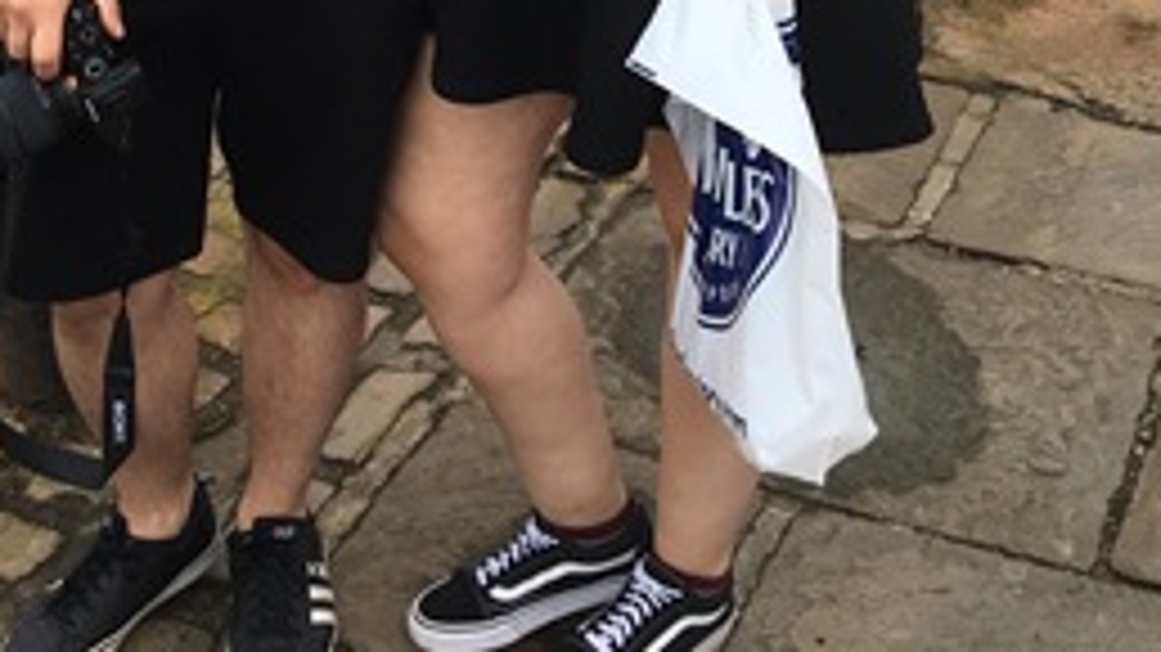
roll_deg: -2.2
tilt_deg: -16.4
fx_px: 2278
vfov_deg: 15.2
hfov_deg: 28.6
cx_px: 560
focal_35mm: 74
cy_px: -310
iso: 25
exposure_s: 1/596
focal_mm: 4.15
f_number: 2.2
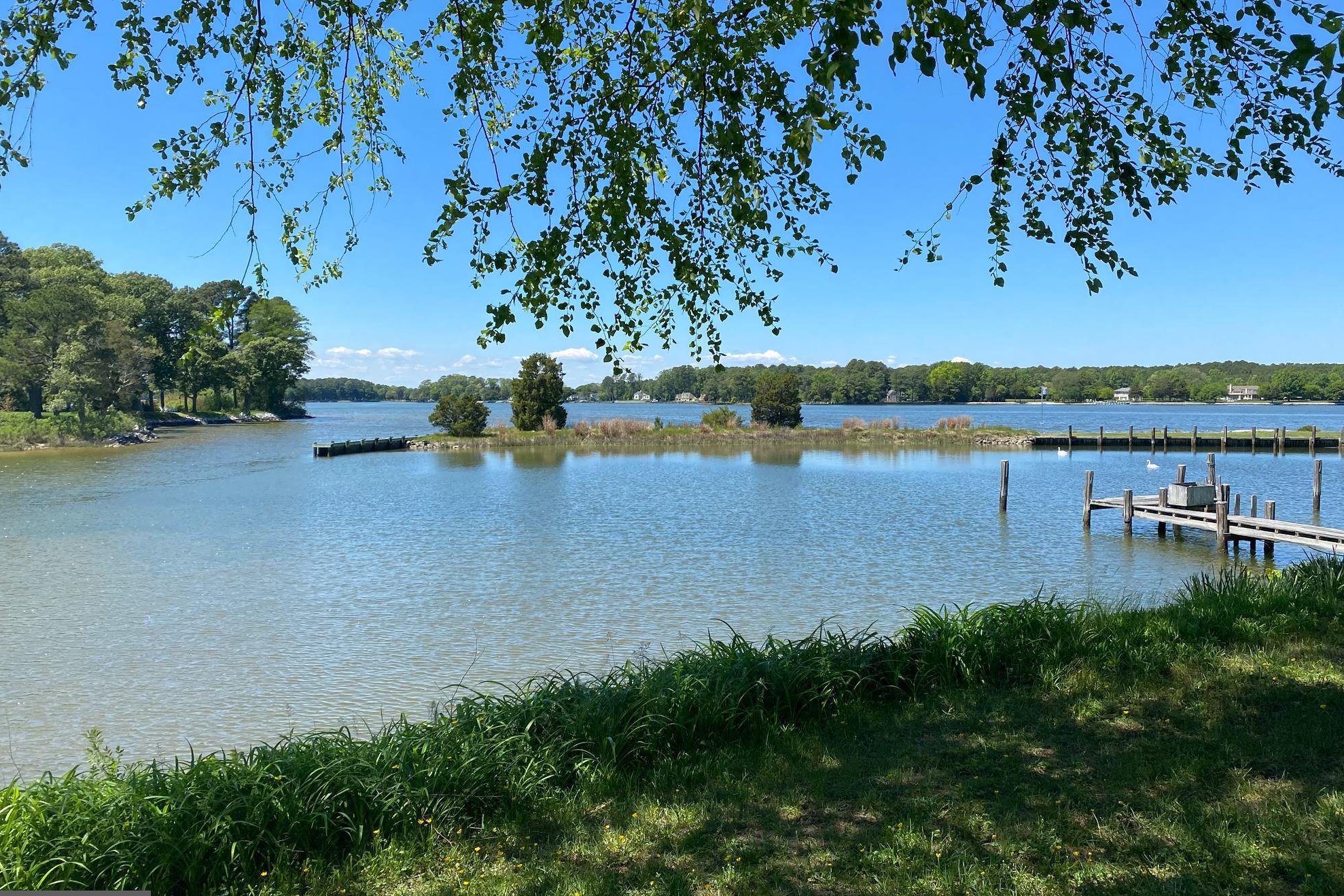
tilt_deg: -2.6
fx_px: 1045
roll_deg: -0.4
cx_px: 677
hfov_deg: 65.5
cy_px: 425
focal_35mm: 28
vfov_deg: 46.4
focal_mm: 4.25
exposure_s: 1/2183
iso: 32
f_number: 1.8
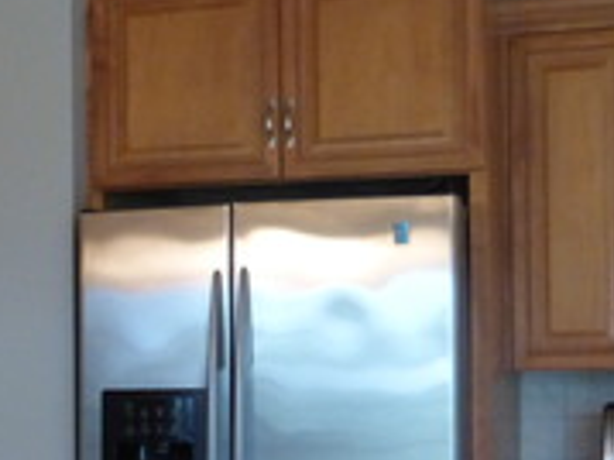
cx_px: 86
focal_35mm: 93
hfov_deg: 20.7
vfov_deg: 15.7
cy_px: 412
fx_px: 1648
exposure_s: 1/30
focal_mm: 4.4
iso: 400
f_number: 3.3
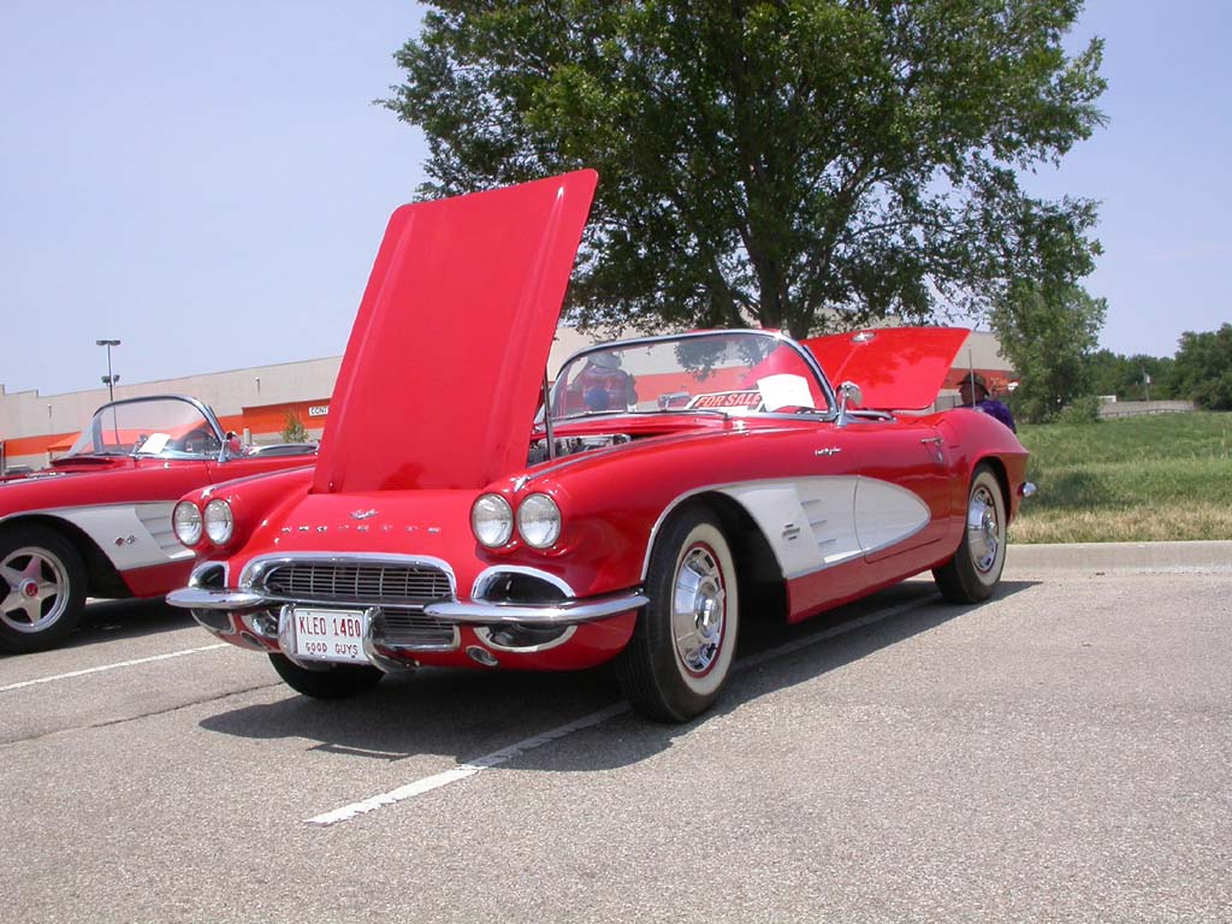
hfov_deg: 49.0
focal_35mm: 38
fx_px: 1352
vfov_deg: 37.7
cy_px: 462
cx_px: 616
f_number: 7.5
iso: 100
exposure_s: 1/323
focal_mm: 7.85
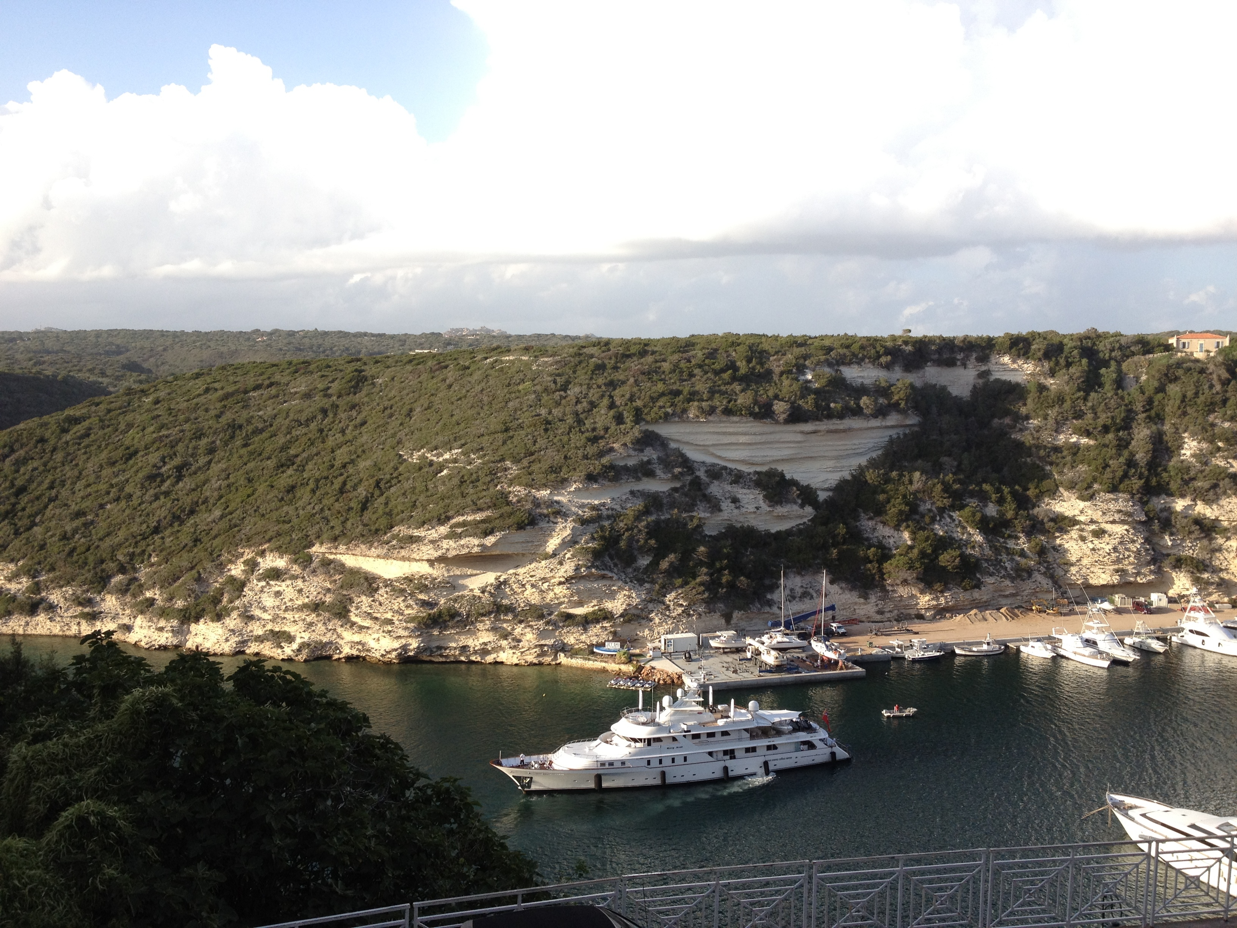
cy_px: 464
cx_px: 618
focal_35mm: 35
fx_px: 1251
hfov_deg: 52.6
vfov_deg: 40.7
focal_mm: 4.28
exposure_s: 1/699
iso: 64
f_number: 2.4
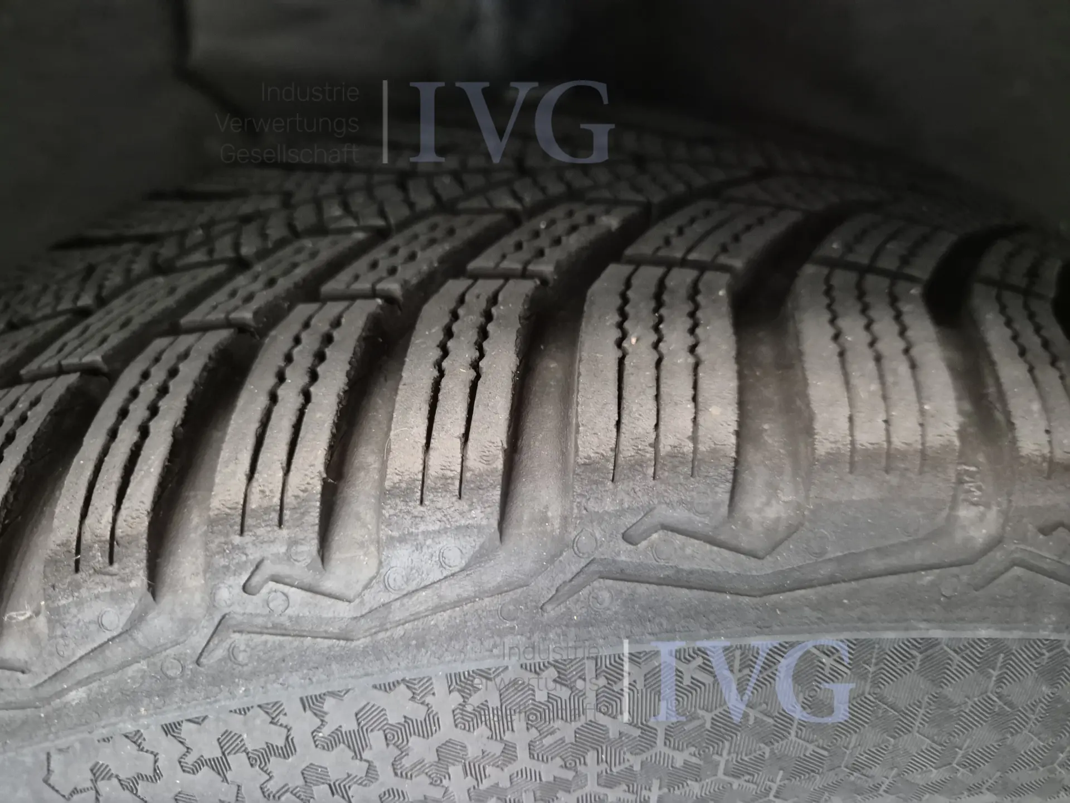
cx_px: 535
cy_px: 402
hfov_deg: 73.9
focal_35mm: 23
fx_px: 711
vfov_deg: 58.9
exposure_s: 1/100
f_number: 1.8
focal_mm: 5.4
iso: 2500
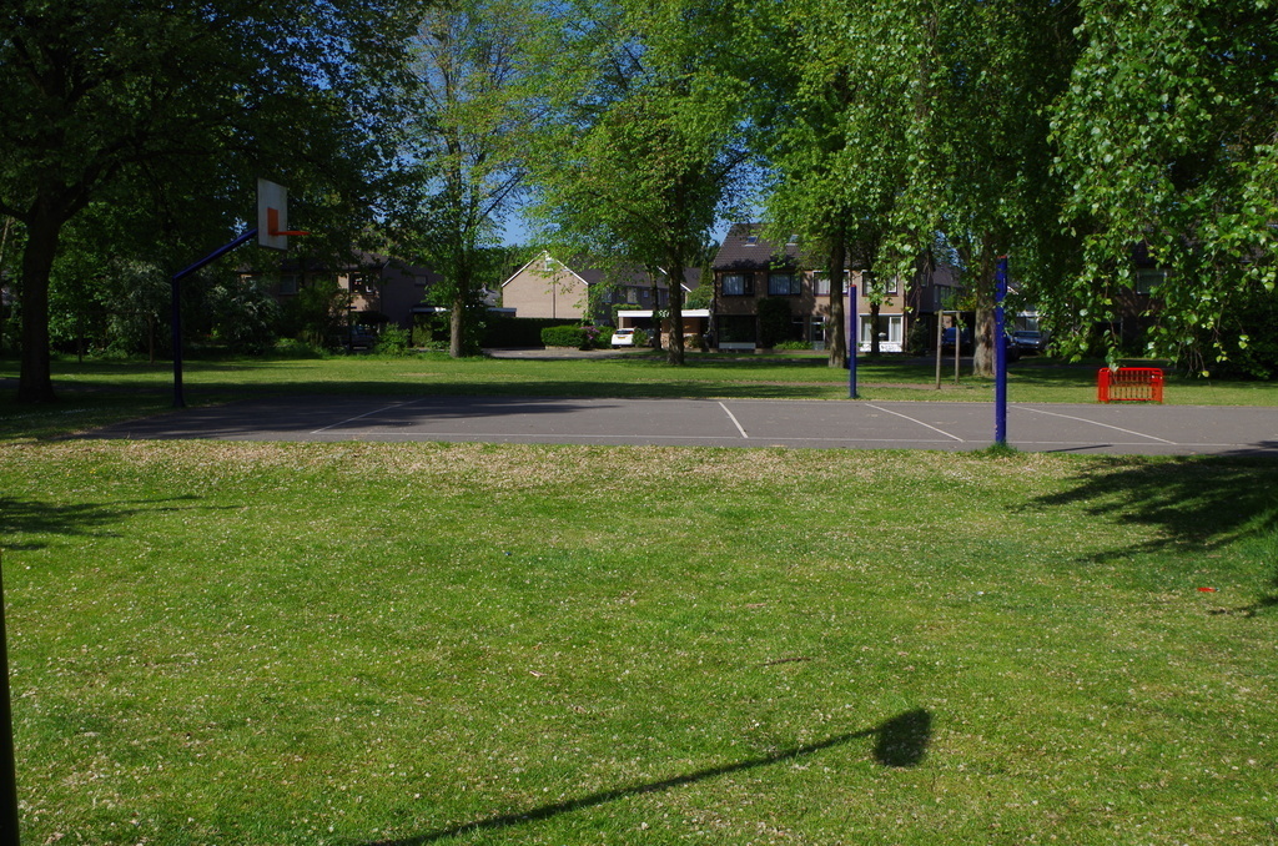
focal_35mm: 36
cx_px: 639
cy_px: 423
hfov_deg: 53.2
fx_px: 1275
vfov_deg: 36.7
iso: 100
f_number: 11
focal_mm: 24.38
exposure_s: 1/125
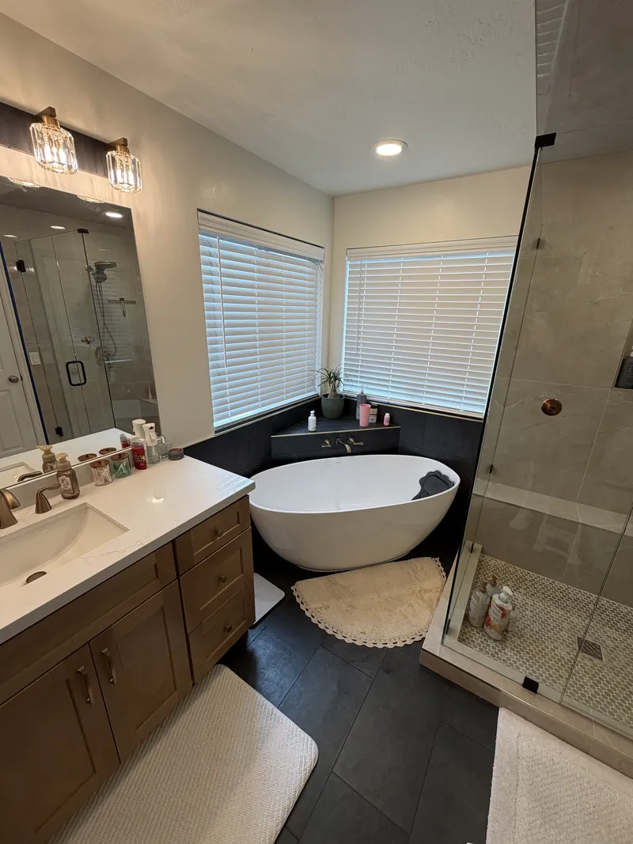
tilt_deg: -18.6
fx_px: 341
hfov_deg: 85.7
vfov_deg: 102.1
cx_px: 316
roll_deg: -2.1
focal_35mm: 14
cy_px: 422
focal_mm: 2.22
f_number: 2.2
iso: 100
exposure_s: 1/120
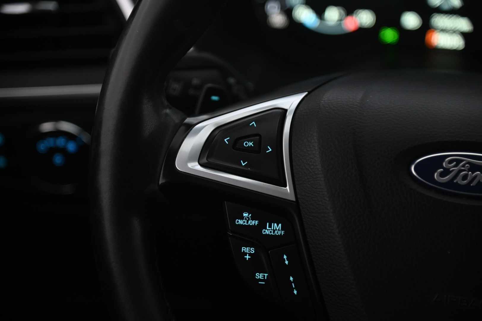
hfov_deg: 17.1
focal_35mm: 120
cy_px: 160
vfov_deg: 11.4
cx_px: 241
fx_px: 1605
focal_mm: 120
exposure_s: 1/30
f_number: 4
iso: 2000
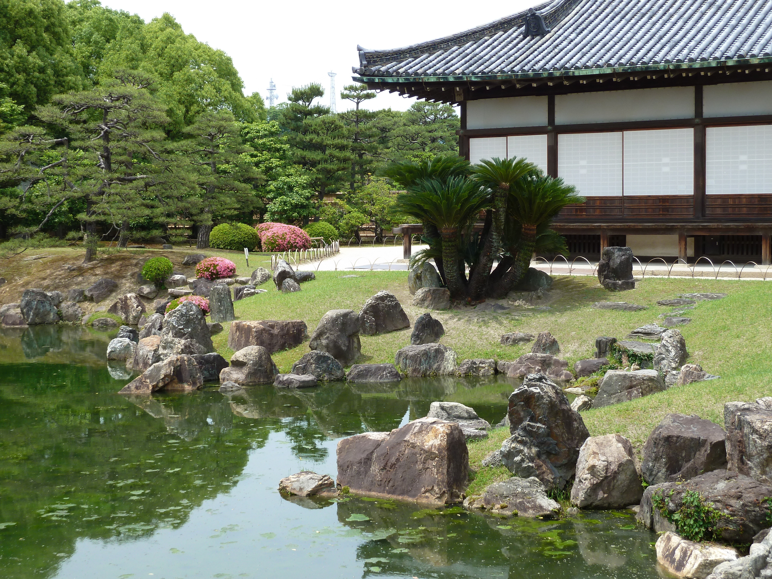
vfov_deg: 26.6
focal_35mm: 55
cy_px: 290
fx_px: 1227
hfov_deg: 34.9
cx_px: 386
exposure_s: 1/320
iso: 80
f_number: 3.9
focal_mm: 9.1
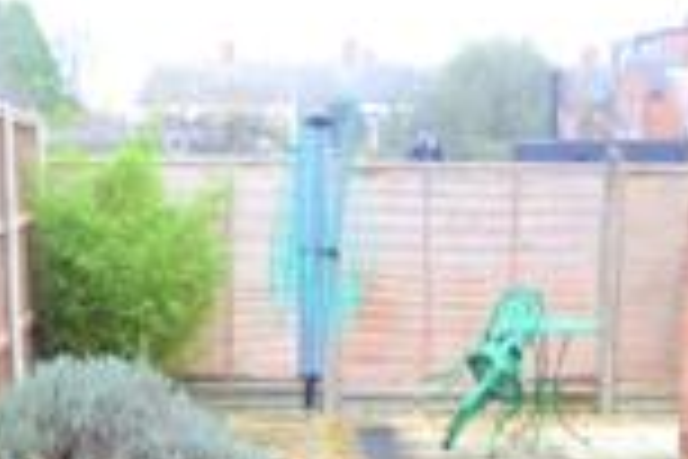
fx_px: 1520
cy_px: 587
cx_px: 297
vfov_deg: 16.3
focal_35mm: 80
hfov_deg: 25.5
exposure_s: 1/80
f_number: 4.5
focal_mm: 17
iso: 400
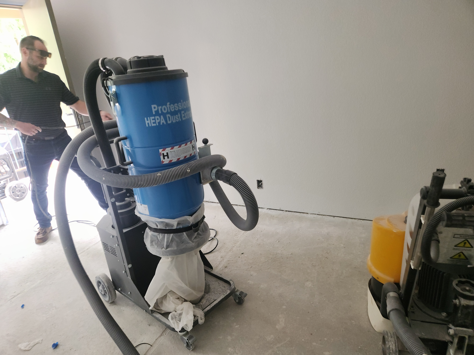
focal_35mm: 23
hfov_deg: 73.9
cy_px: 178
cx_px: 237
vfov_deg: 58.9
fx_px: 315
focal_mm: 5.4
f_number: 1.8
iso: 125
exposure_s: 1/60
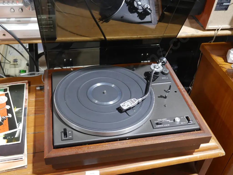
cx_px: 116
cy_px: 88
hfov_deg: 46.8
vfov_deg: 36.0
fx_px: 269
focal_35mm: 40
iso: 1250
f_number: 4.5
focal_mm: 20
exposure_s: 1/60
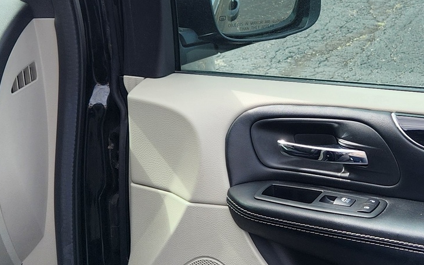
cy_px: 168
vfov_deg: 18.8
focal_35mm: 69
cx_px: 259
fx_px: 798
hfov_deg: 29.7
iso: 20
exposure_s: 1/773
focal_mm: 5.4
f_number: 1.8
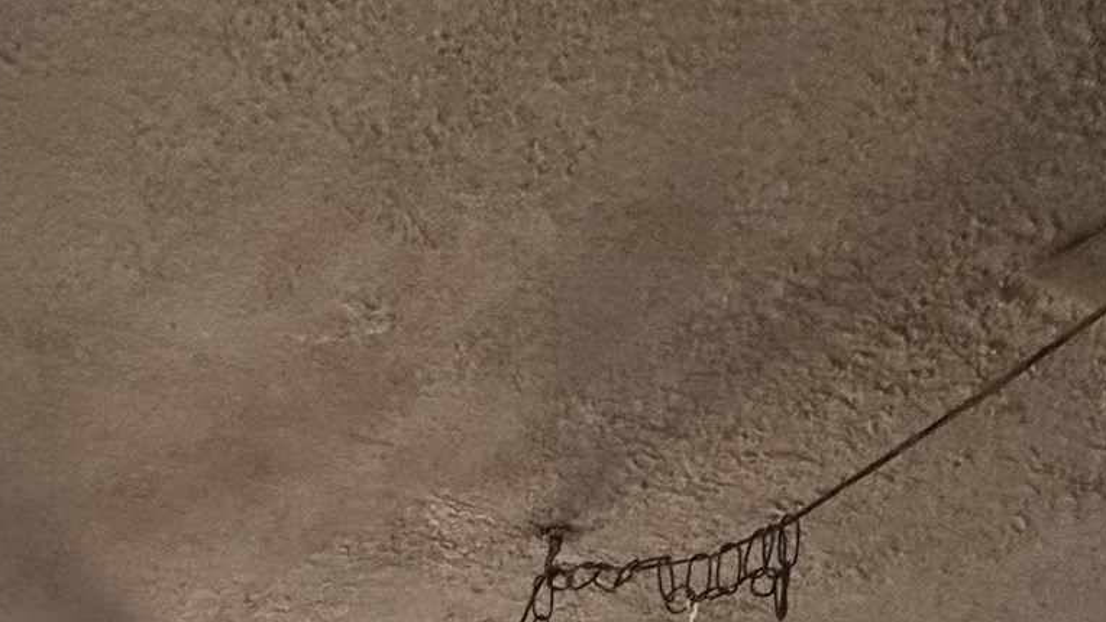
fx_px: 1349
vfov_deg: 14.7
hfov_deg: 43.2
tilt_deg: -6.6
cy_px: 1526
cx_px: 278
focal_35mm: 46
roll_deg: +1.7
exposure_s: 1/67
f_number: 2.2
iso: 320
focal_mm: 2.22
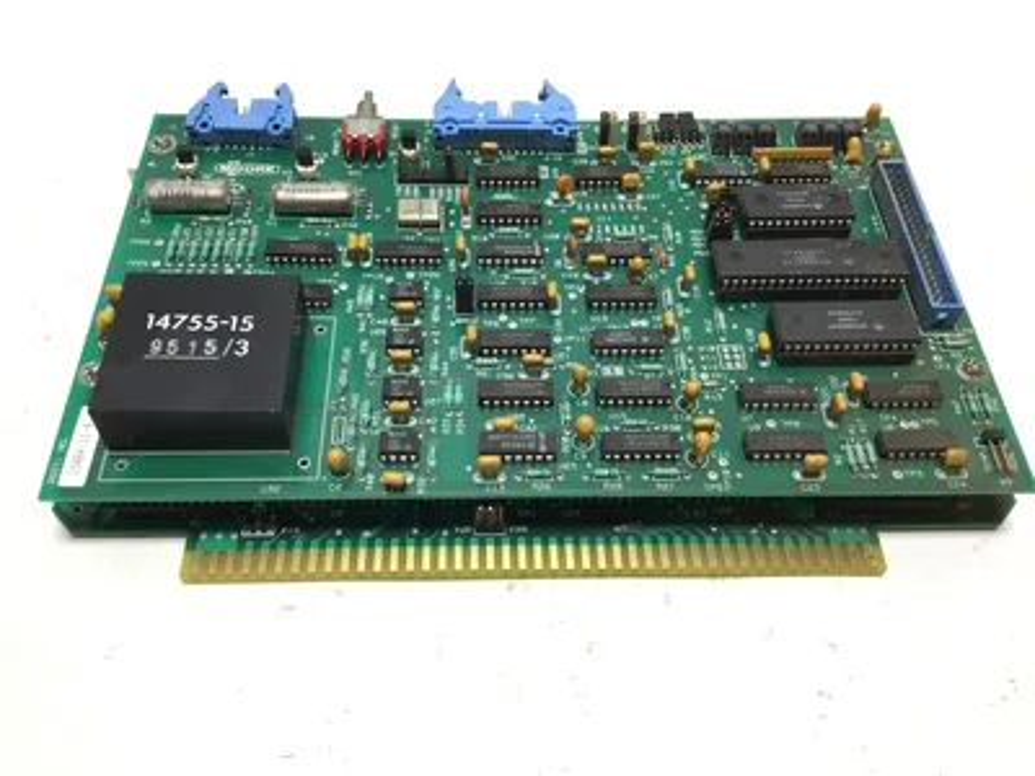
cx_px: 518
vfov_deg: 45.4
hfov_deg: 58.4
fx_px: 927
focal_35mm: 31
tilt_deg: -54.2
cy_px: 388
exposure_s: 1/120
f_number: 2.4
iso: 40
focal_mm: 3.3
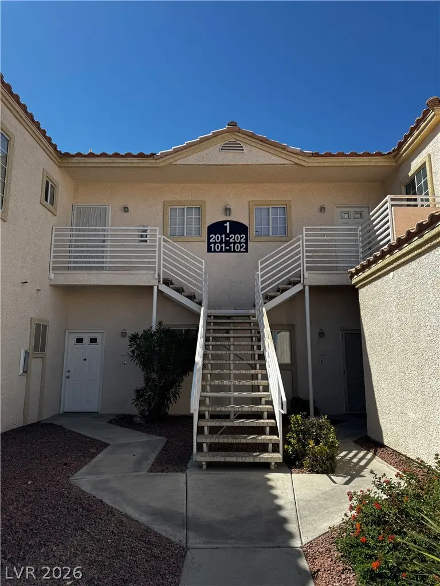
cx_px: 220
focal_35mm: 24
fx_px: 407
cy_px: 293
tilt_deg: +8.3
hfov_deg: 56.8
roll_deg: +0.8
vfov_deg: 71.6
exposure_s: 1/4049
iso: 80
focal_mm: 6.76
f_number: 1.78
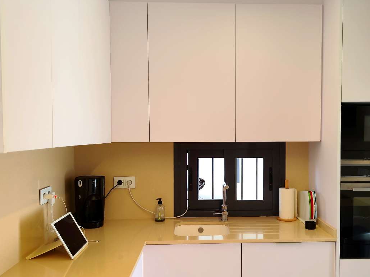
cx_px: 215
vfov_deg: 40.6
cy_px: 149
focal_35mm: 35
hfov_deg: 52.4
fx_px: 374
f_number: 1.7
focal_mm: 5.24
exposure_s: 1/100
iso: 271
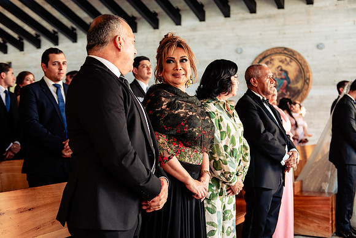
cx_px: 178
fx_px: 480
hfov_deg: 40.7
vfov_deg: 27.8
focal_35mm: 49
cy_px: 119
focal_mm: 48
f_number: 3.2
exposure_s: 1/250
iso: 800
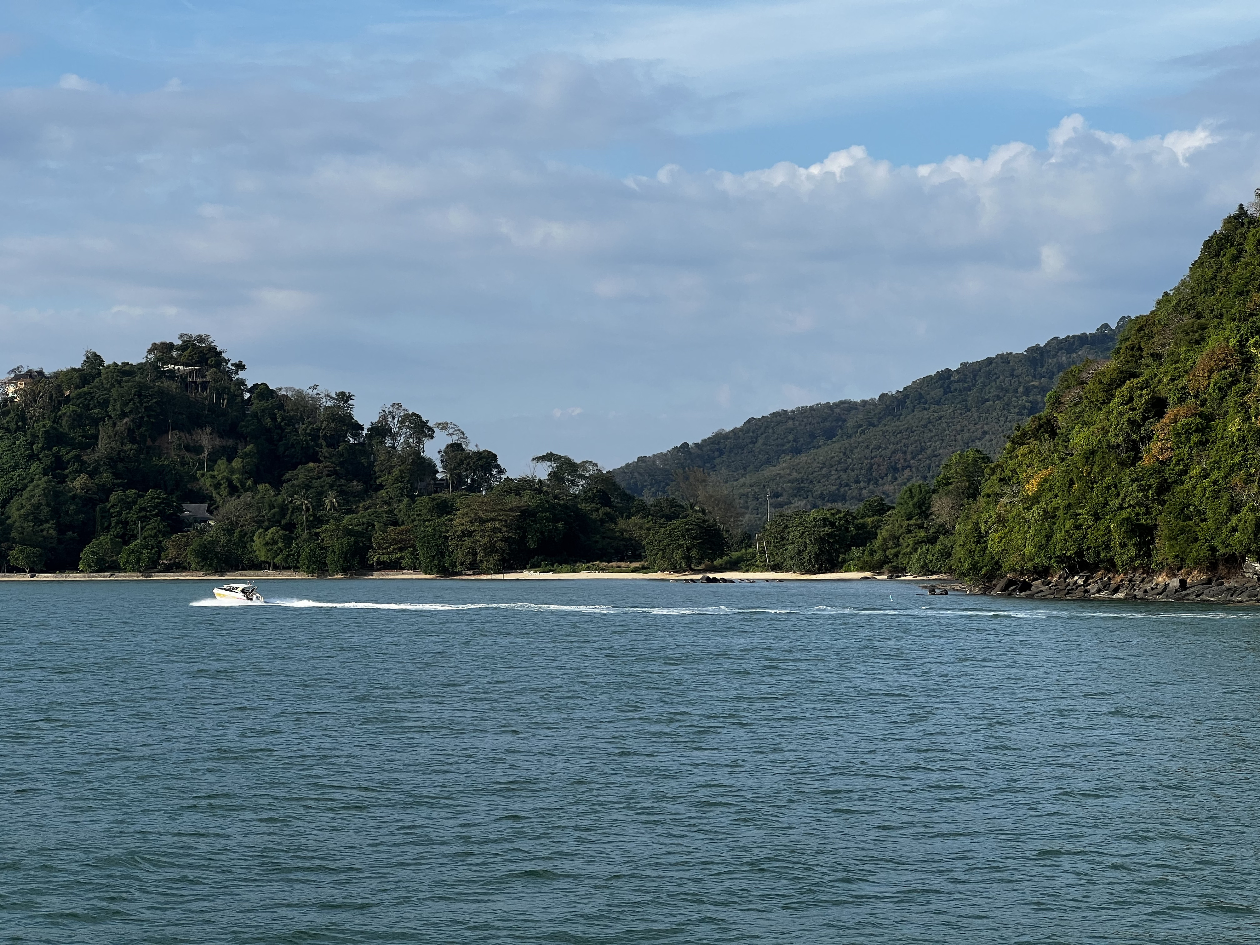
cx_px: 630
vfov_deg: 19.1
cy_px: 472
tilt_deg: +1.5
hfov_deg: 25.3
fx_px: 2803
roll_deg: +0.6
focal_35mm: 77
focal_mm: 9
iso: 32
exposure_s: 1/595
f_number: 2.8
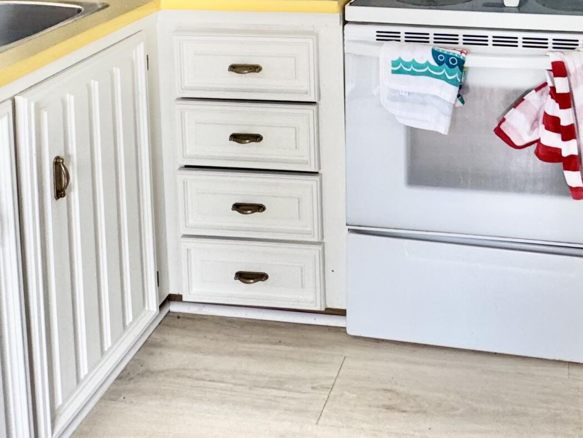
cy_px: -158
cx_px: 500
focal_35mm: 40
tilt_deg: -2.5
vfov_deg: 28.3
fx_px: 674
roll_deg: -0.3
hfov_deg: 43.6
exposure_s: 1/99
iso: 200
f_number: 2.2
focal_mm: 2.22
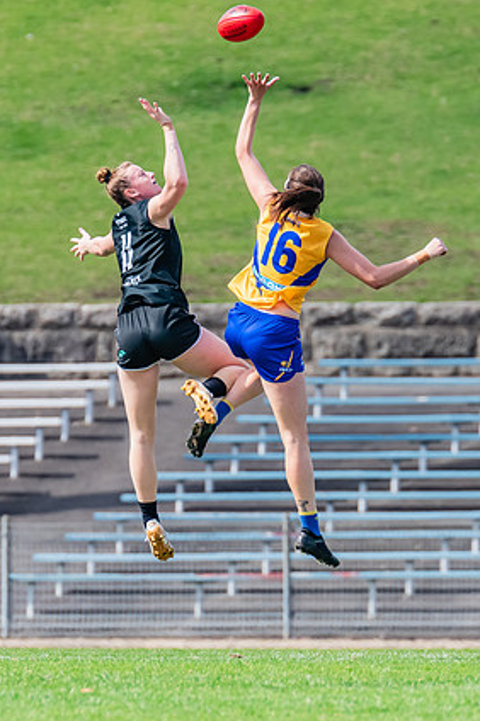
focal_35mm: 921
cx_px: 221
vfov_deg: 2.2
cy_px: 352
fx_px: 18449
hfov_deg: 1.5
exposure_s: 1/1600
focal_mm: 420
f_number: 6.3
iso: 800
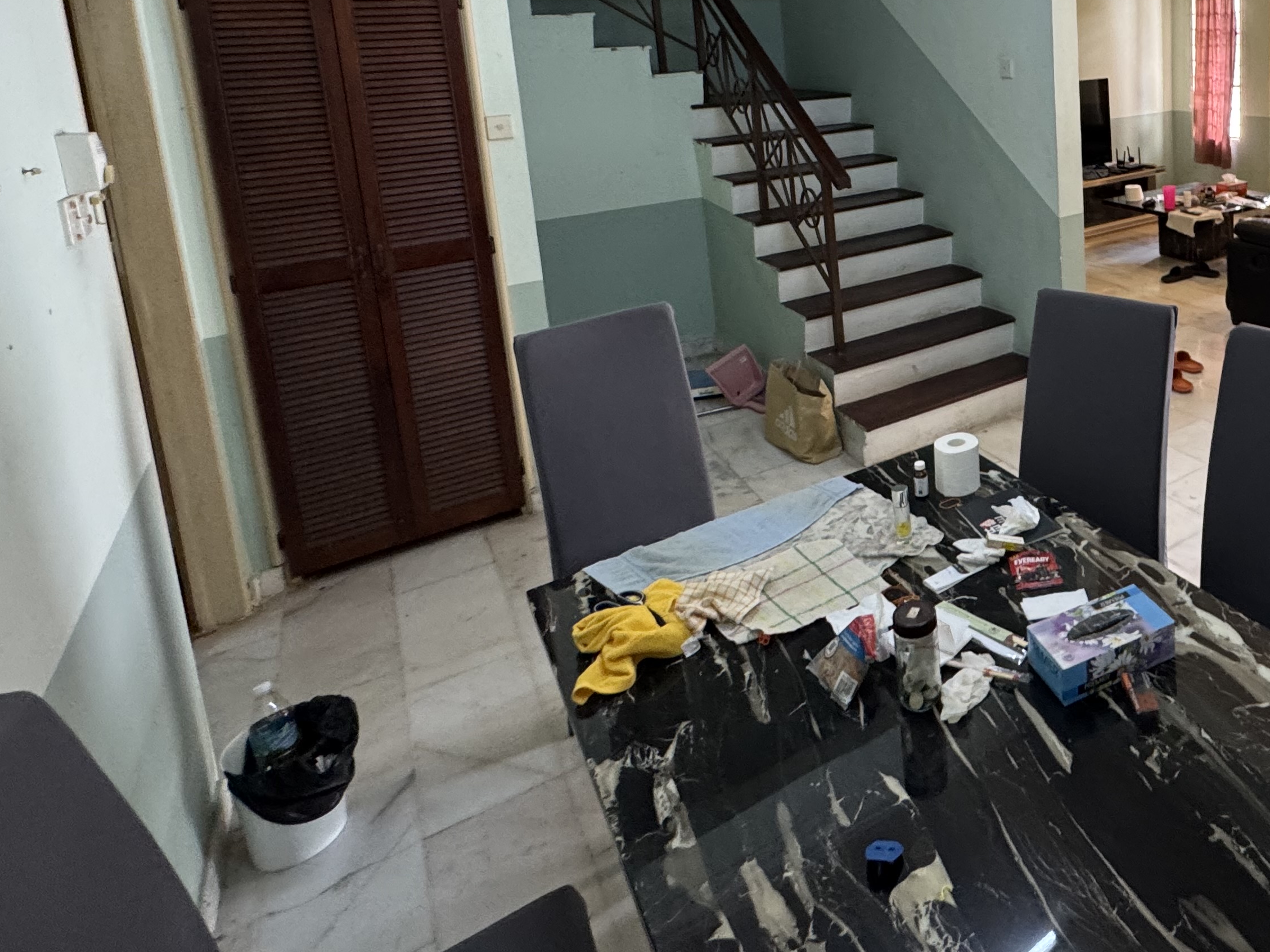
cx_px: 1005
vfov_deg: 50.9
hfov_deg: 63.7
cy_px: 168
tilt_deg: -10.8
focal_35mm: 25
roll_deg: +4.1
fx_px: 917
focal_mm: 2.22
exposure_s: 1/50
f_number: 2.2
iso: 200
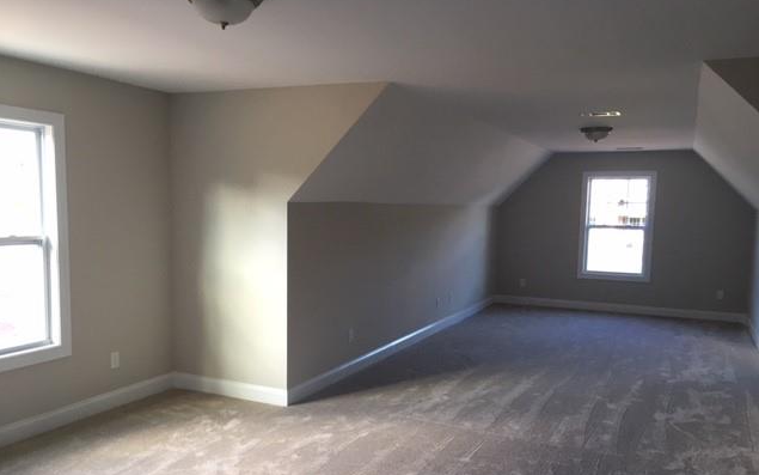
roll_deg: +0.0
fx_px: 641
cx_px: 378
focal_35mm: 31
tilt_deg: -6.7
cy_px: 279
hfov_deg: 61.2
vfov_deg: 40.5
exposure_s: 1/30
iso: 80
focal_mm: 4.15
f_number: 2.2
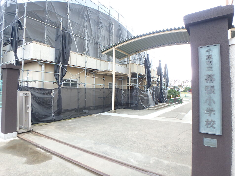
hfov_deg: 79.0
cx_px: 118
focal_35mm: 21
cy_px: 88
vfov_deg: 63.4
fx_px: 143
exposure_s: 1/100
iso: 125
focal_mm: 3.7
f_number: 3.5
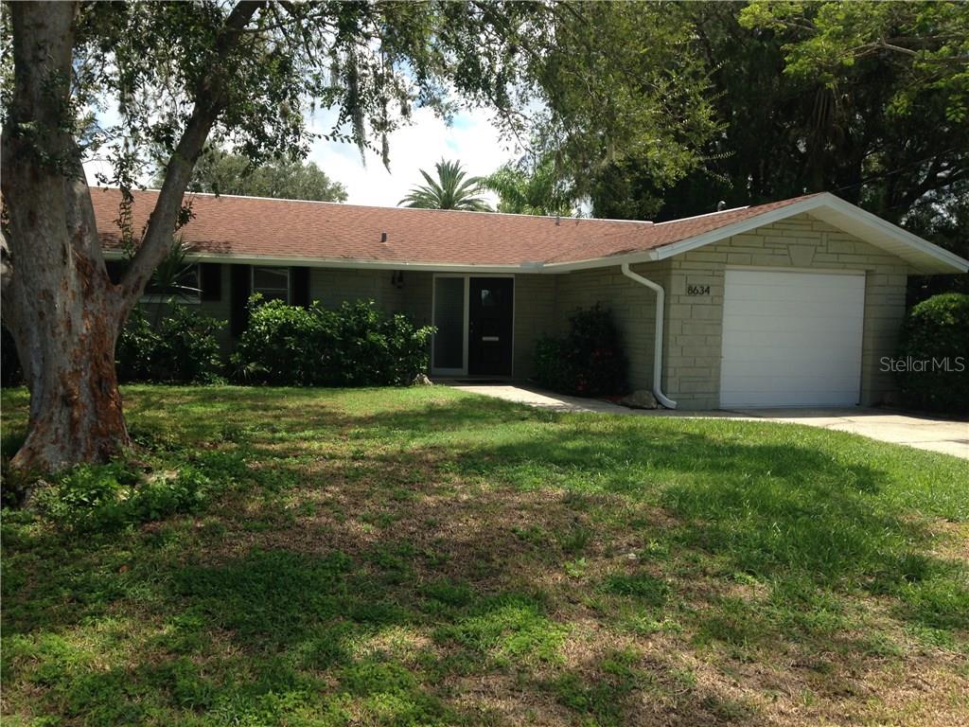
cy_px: 364
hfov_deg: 55.4
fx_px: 924
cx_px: 484
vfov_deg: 42.9
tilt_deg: -1.9
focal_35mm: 33
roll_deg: -0.3
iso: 50
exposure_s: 1/919
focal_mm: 4.12
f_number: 2.4
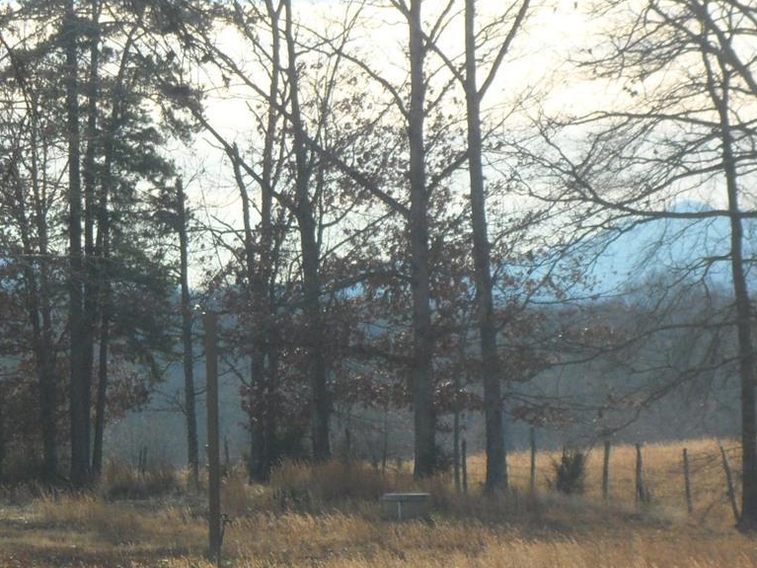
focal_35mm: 264
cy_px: 412
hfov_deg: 7.5
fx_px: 5772
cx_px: 212
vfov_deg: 5.6
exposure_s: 1/250
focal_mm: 24.5
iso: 80
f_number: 5.9
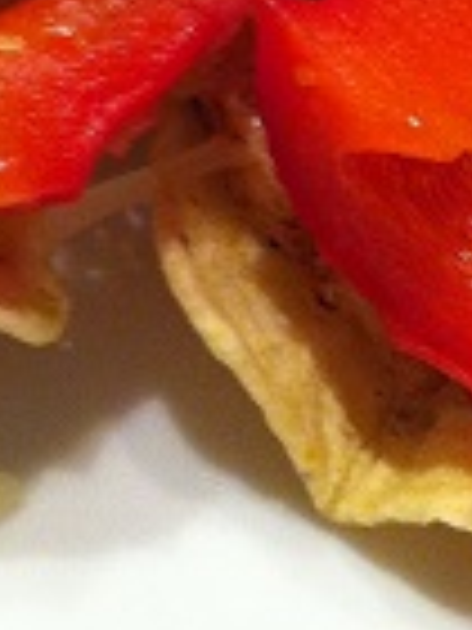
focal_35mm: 147
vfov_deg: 12.6
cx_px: 103
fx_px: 2673
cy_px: -400
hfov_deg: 10.1
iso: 200
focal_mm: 3.85
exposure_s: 1/15
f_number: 2.8
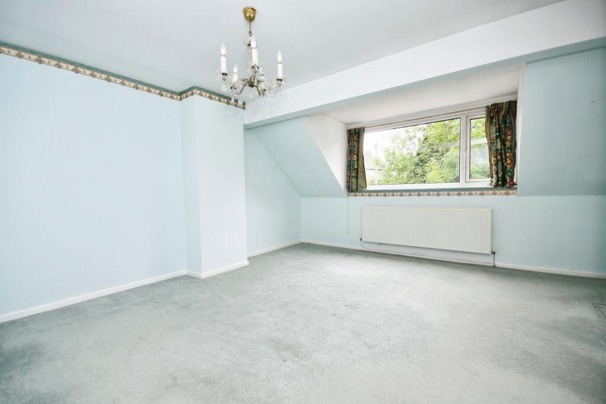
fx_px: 253
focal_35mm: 15
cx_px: 303
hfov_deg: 100.4
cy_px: 202
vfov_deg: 77.3
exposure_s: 1/60
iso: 400
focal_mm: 10
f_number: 8
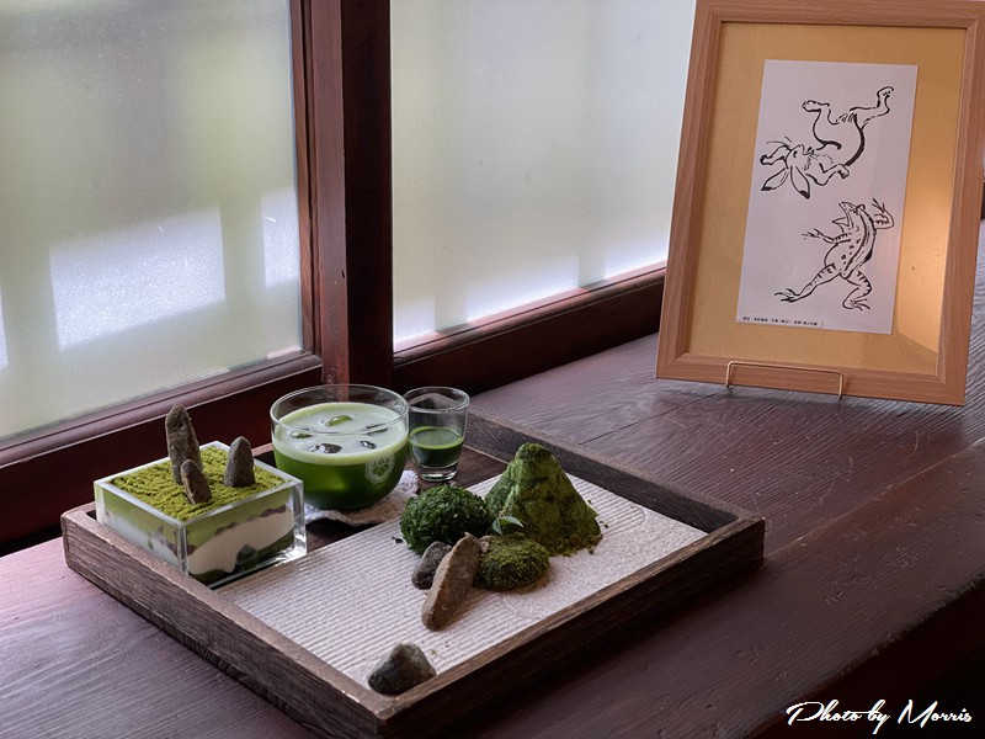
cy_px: 370
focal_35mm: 52
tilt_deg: -21.1
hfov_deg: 36.8
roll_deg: -1.8
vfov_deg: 28.0
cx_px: 492
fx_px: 1480
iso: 64
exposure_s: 1/120
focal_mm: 6
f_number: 2
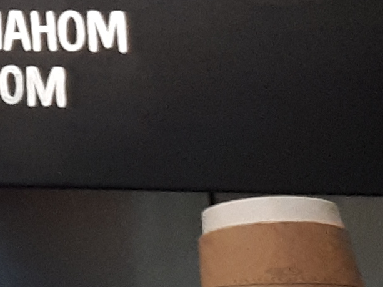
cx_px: -937
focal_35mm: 203
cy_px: -301
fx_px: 2246
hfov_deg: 7.8
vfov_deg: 7.0
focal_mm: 3.6
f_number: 1.9
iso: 200
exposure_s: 1/33
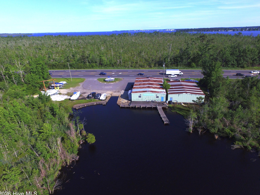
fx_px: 158
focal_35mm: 21
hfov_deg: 79.0
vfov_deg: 63.4
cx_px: 130
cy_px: 101
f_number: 2.8
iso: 100
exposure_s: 1/2451
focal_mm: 3.61
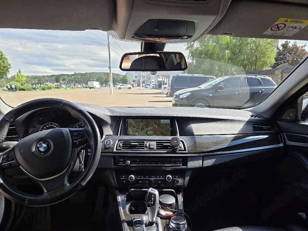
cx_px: 154
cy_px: 116
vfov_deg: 58.9
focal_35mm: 23
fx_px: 205
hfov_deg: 73.9
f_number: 1.8
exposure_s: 1/1667
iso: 80
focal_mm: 5.4
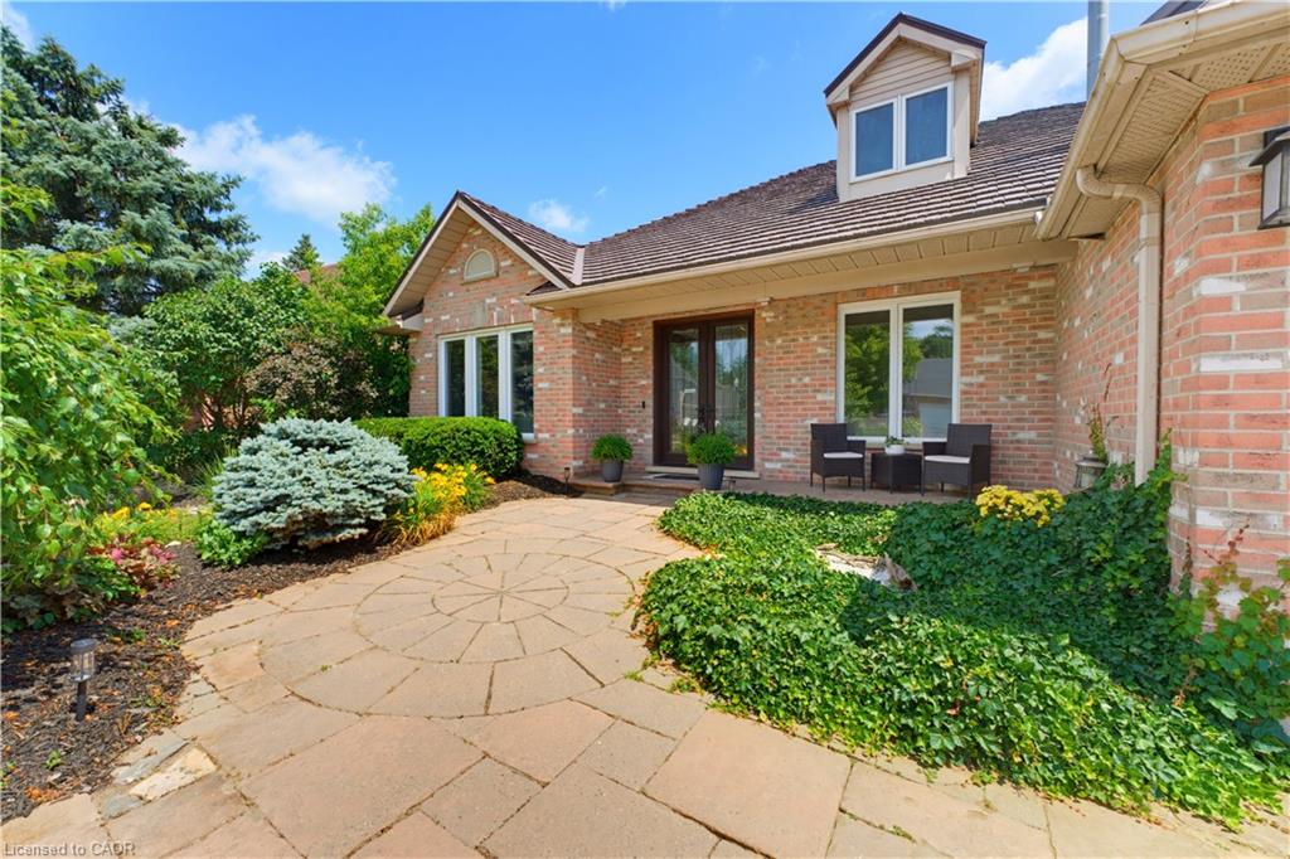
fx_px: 501
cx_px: 645
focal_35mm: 14
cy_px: 430
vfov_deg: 81.2
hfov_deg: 104.3
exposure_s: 1/200
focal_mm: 14
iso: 400
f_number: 8
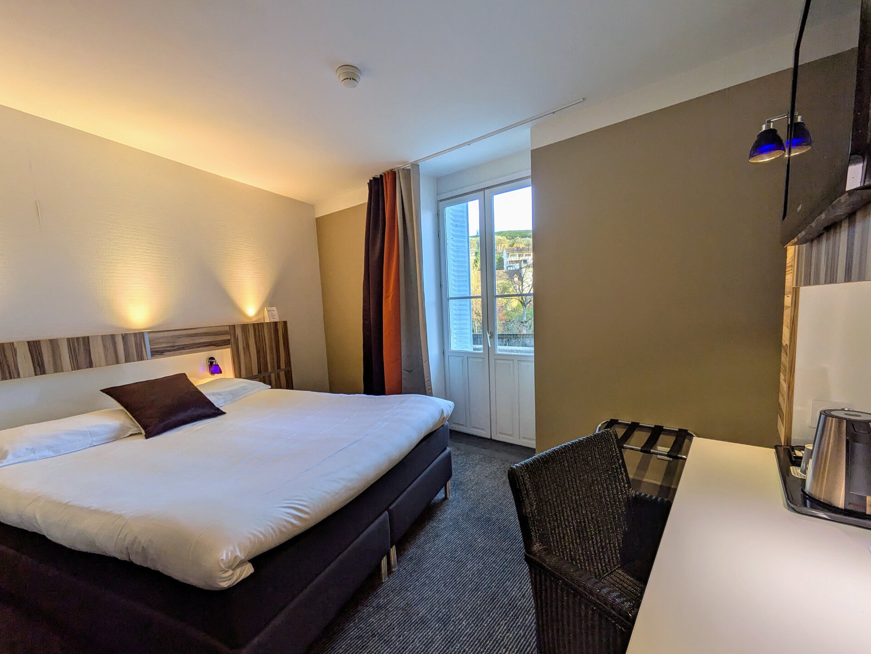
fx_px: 378
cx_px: 447
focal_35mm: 15
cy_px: 348
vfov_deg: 81.7
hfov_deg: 98.1
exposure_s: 1/100
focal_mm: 1.83
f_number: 2.2
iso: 56
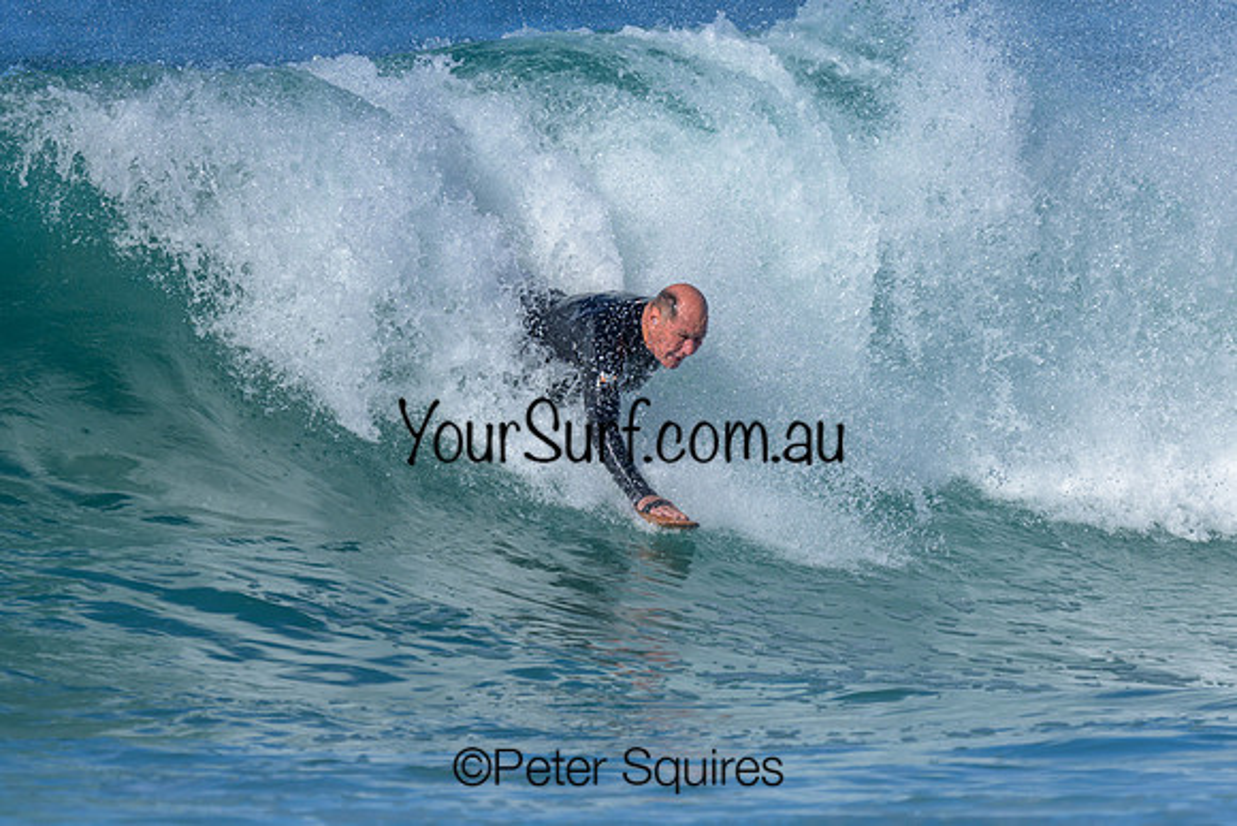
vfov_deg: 1.3
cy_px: 438
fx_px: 37822
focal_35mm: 1101
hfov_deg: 1.9
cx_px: 609
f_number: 6.3
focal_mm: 800
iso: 220
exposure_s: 1/2000
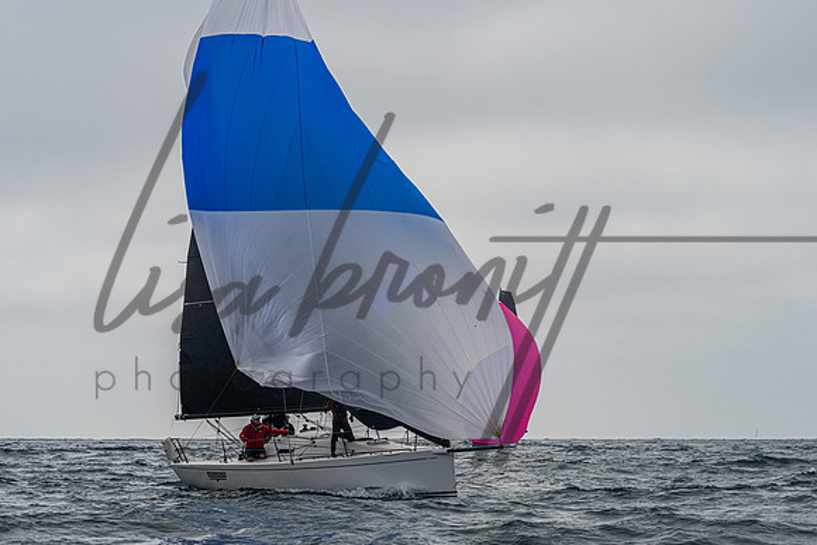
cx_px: 396
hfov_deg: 13.5
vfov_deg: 9.0
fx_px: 3446
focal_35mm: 152
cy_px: 323
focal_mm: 125
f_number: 10
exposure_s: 1/4000
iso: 1250
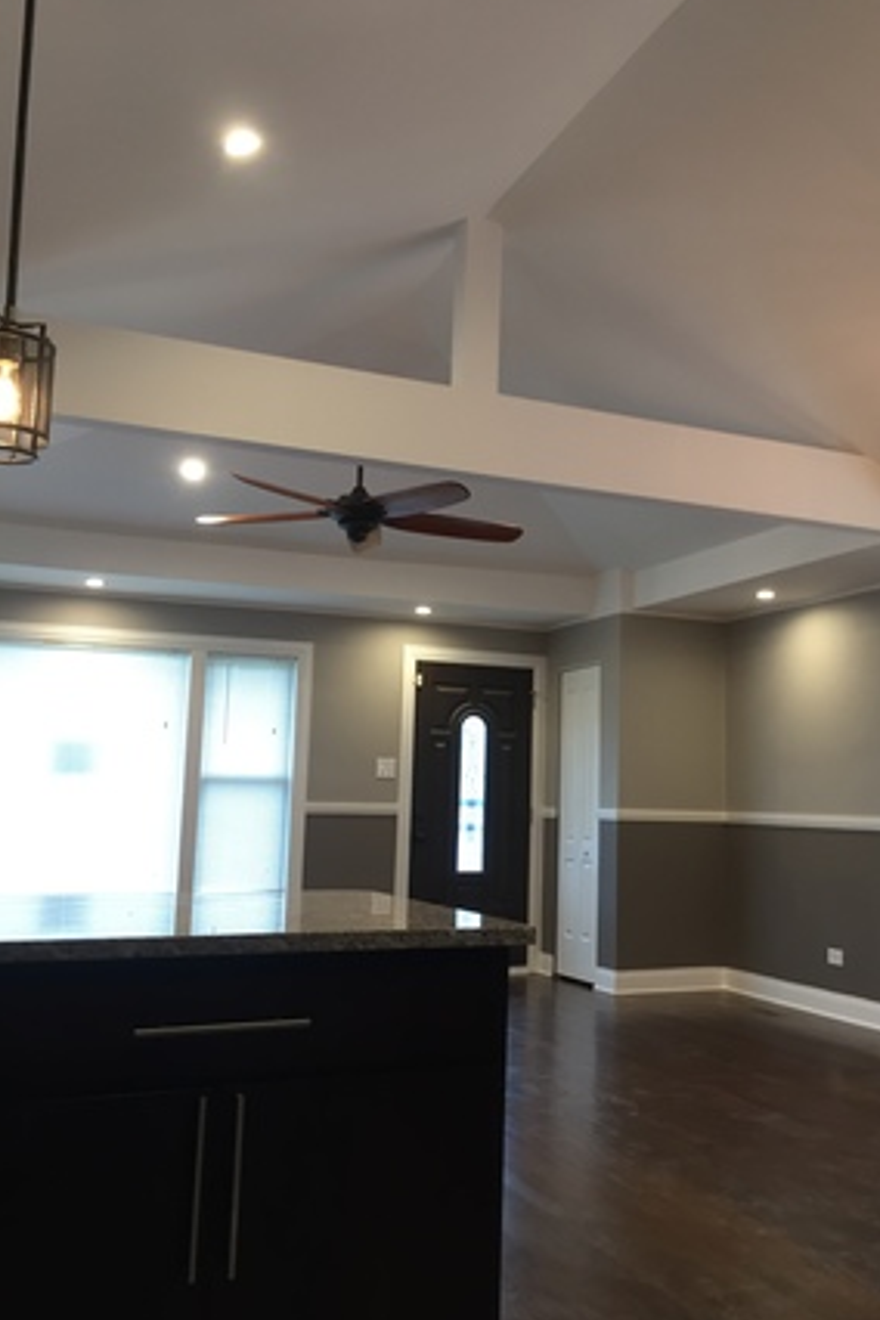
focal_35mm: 34
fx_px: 1247
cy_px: 645
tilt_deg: +8.8
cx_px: 552
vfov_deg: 55.8
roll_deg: -0.3
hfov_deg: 38.6
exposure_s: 1/30
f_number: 2.2
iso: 64
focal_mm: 4.15
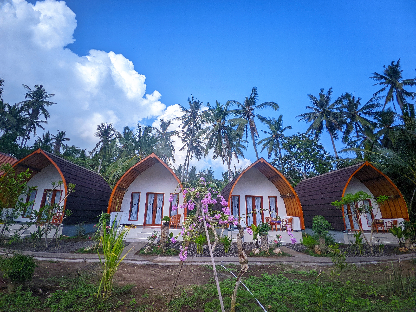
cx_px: 208
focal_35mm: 16
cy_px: 156
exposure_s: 1/1408
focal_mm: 1.65
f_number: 2.2
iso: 45
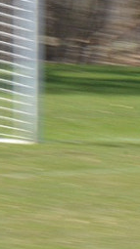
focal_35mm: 736
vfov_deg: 2.9
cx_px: 723
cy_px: 428
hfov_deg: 1.6
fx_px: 4869
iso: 640
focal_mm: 112
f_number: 22
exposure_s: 1/80
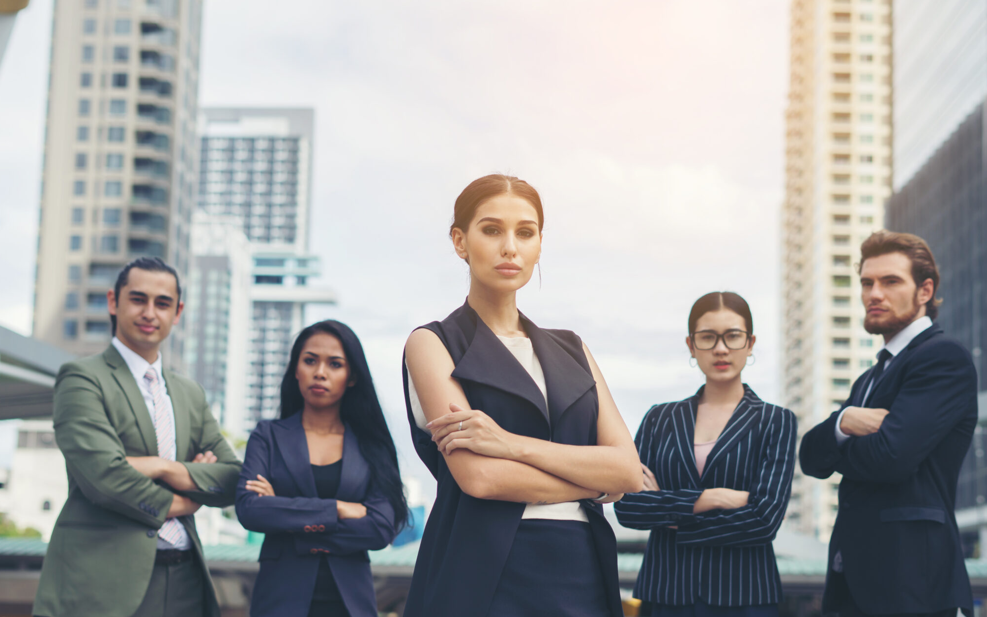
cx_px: 512
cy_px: 351
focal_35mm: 65
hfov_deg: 31.5
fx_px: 1748
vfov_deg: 20.0
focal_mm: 50
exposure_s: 1/1000
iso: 100
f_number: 2.8
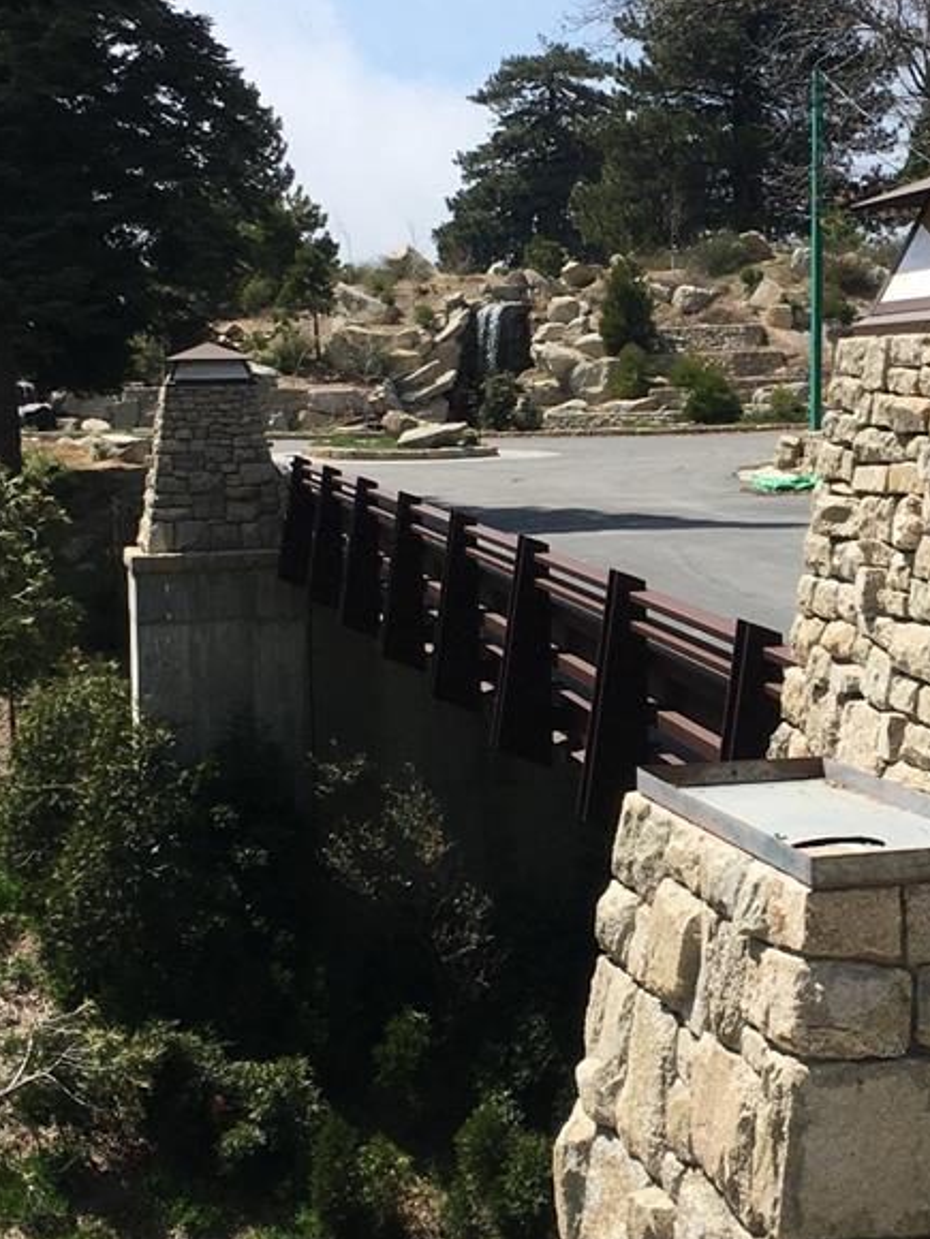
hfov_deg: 19.3
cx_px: 848
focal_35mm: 75
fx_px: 2687
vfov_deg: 25.9
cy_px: 468
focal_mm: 4.15
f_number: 2.2
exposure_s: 1/2079
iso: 25
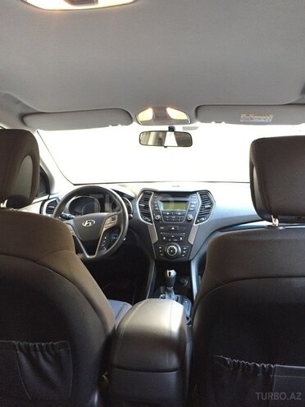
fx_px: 341
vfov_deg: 61.7
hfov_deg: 48.2
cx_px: 152
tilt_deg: -9.0
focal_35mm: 29
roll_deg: +0.6
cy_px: 204
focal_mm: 4.15
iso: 250
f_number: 2.2
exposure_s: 1/33
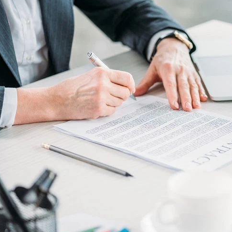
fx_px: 1115
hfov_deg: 11.8
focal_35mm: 147
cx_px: 176
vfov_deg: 11.9
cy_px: 120
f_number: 3.2
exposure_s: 1/160
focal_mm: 105
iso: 400
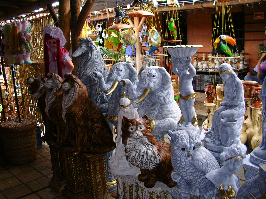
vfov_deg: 37.7
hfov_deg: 49.0
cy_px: 100
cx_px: 133
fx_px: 292
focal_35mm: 38
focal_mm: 5.8
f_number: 2.8
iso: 50
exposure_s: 1/30
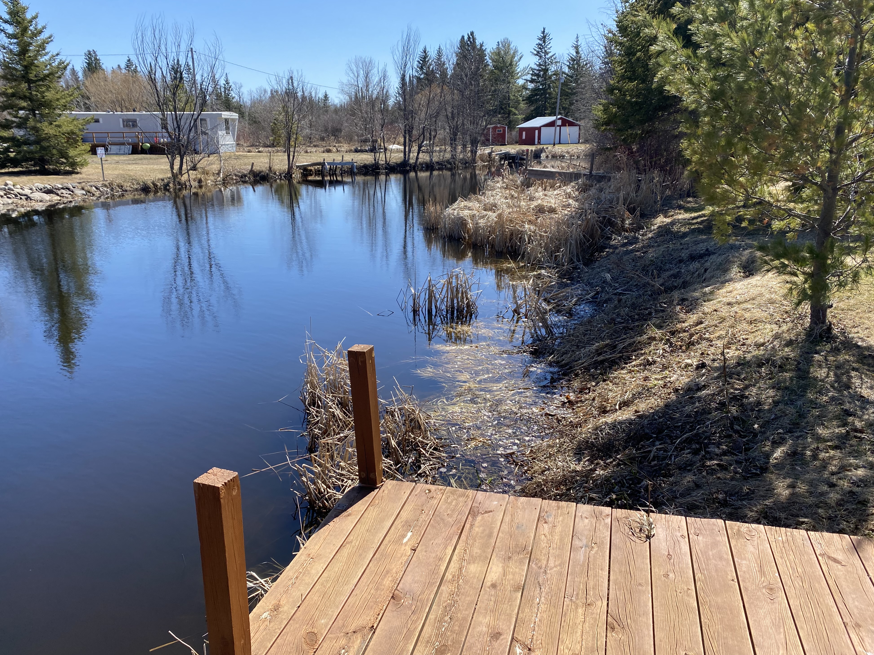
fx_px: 682
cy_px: 339
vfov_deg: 51.3
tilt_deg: -15.4
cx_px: 432
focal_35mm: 27
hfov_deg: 65.3
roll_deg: -2.0
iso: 32
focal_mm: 4.25
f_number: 1.8
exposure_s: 1/1927
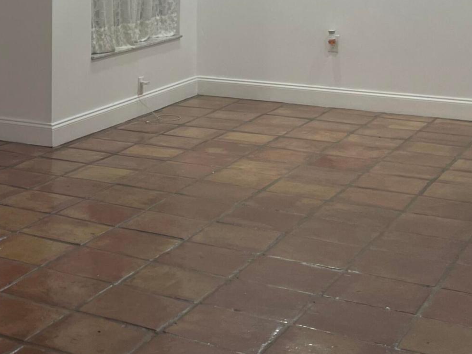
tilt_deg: -7.1
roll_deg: +0.7
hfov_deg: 23.8
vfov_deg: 19.0
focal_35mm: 76
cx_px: -68
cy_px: 33
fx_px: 1036
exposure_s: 1/60
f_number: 1.6
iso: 80
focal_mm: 5.1
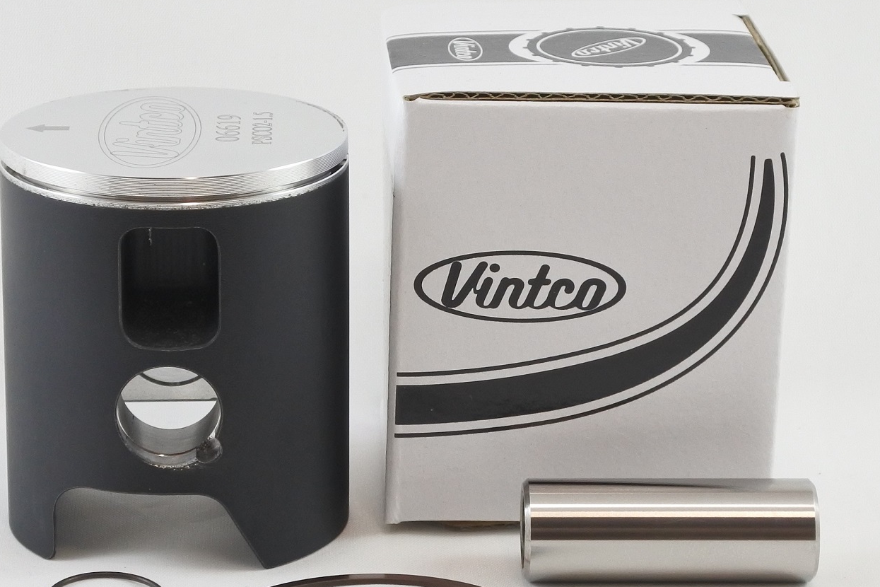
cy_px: 353
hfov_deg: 27.3
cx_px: 330
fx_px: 1809
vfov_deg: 18.4
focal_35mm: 74
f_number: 4.5
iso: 450
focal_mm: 18.9
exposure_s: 1/125
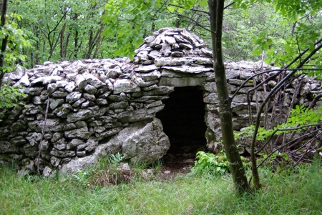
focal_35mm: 39
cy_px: 108
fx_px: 349
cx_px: 161
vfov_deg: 34.3
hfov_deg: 49.5
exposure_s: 1/45
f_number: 2.8
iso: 400
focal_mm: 26
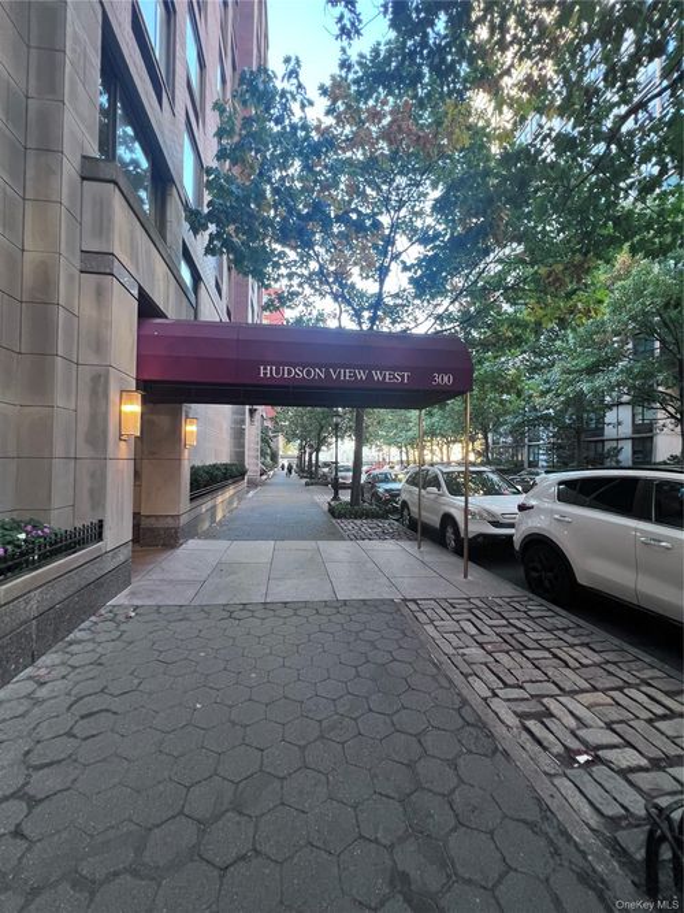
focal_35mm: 13
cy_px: 456
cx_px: 342
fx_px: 343
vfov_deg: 106.2
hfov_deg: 89.9
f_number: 1.8
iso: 250
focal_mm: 1.57
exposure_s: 1/77
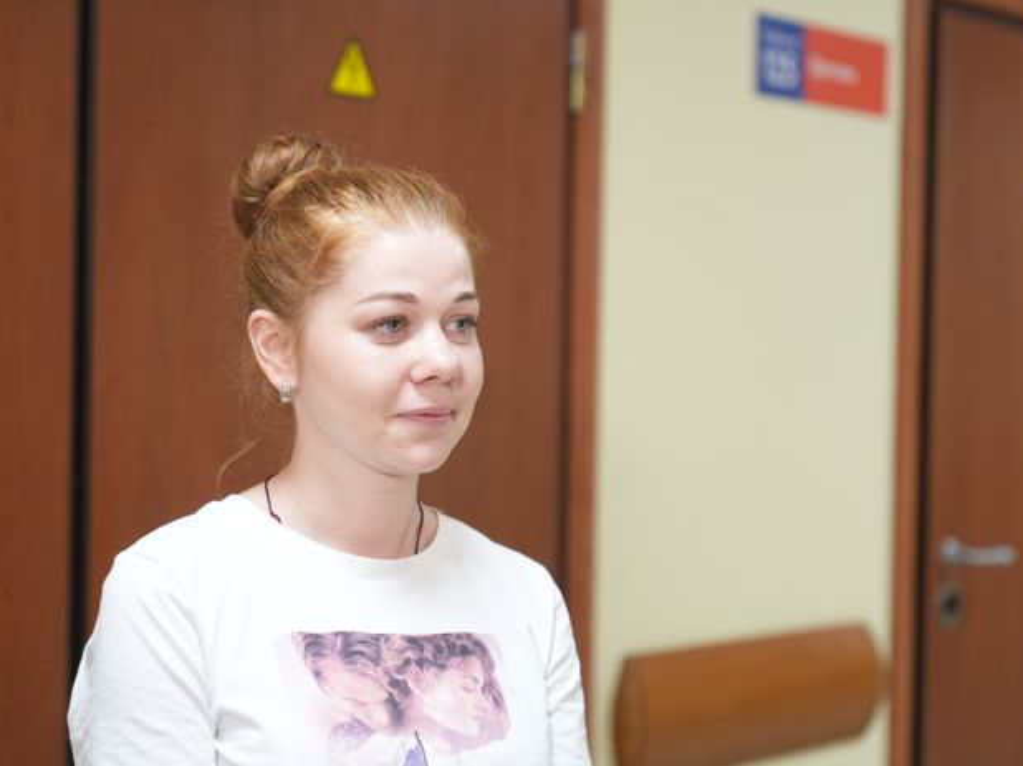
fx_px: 2245
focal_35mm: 76
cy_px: 384
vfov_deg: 19.4
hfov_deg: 25.7
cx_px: 484
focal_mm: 70
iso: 2000
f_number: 2.8
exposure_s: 1/200
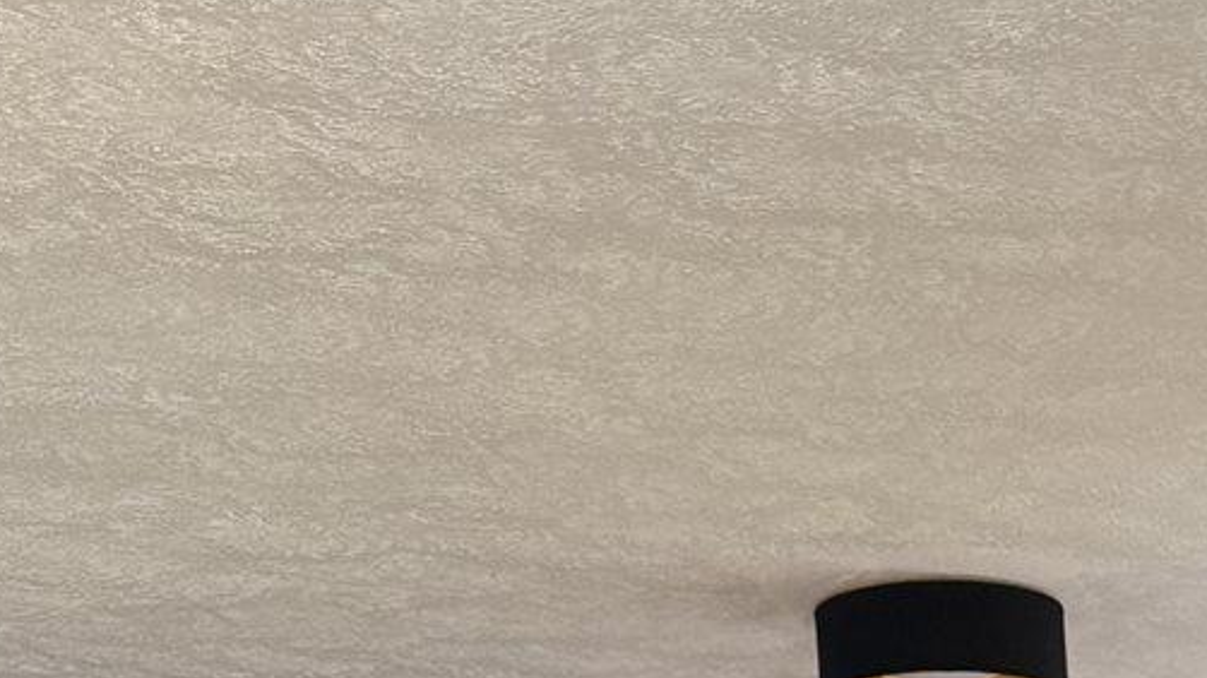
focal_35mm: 120
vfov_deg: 8.6
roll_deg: +1.8
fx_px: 3839
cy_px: 1967
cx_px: 1467
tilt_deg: -7.4
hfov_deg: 17.0
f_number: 1.78
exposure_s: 1/60
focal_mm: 6.76
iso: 125
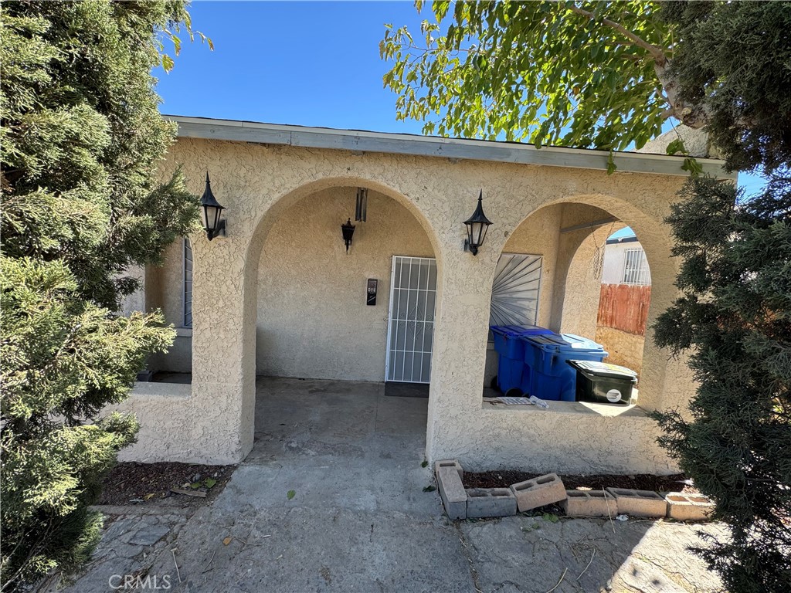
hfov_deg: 102.1
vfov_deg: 85.7
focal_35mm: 14
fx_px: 320
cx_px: 396
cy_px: 296
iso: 40
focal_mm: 2.22
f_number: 2.2
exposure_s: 1/221
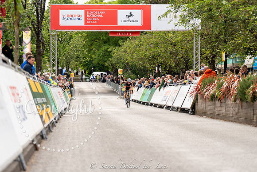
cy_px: 86
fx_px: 800
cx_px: 128
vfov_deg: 12.2
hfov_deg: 18.3
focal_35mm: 112
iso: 400
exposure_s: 1/1000
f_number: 3.2
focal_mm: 112
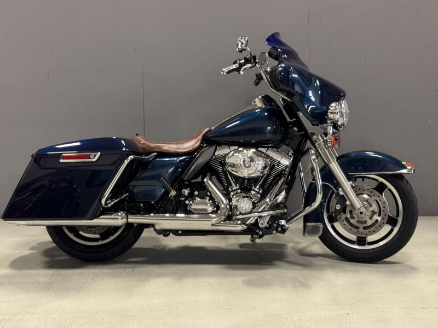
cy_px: 164
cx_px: 219
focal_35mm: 48
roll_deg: +0.6
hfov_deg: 39.7
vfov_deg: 30.3
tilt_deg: -10.7
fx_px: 607
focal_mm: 6.76
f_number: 1.78
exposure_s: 1/60
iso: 250
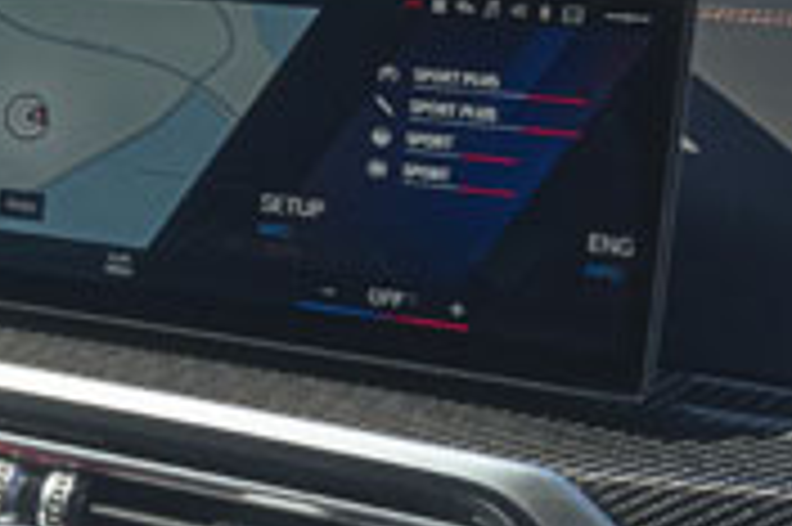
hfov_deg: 13.9
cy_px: 142
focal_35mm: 125
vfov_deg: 10.9
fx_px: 2747
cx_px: -774
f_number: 11
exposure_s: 1/80
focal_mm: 22
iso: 640
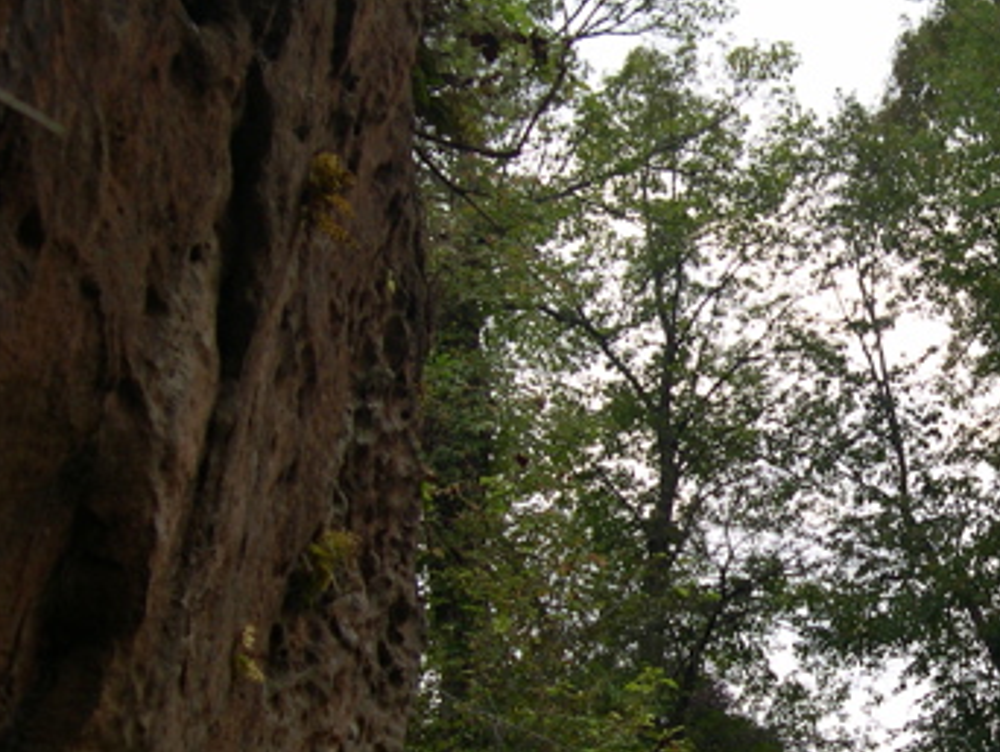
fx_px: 2139
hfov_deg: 25.7
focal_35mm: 74
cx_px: 857
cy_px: 459
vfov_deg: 19.9
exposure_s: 1/422
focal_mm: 8
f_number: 2.8
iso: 100
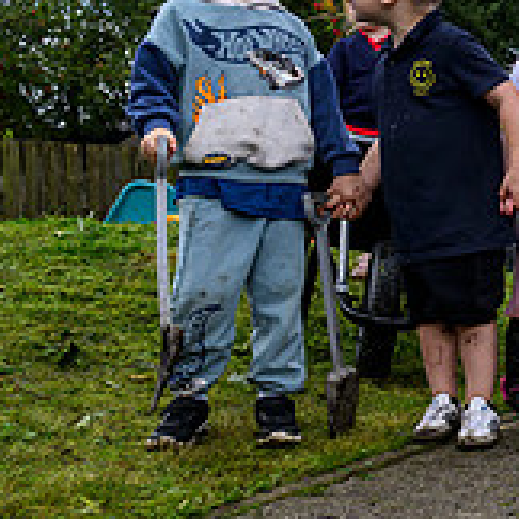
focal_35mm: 73
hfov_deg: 19.2
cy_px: 284
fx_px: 1238
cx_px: 878
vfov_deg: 23.7
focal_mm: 24
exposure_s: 1/320
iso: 1000
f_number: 4.5
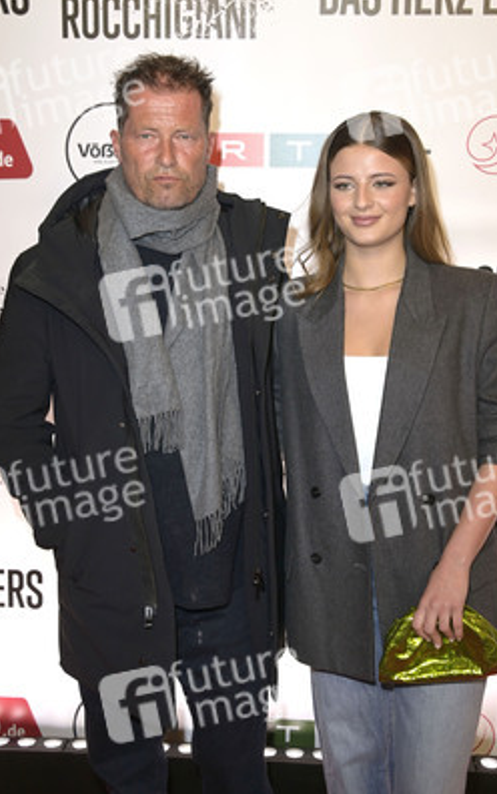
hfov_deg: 34.5
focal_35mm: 37
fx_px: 801
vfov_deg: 52.7
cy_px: 395
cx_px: 261
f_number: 5.6
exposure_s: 1/100
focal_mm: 36
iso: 500
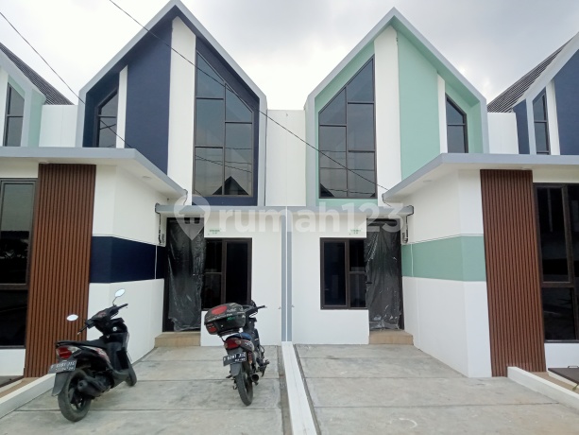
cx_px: 290
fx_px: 468
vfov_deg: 49.8
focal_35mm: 28
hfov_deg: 63.4
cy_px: 218
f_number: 2.2
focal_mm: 3.37
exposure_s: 1/138
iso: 113
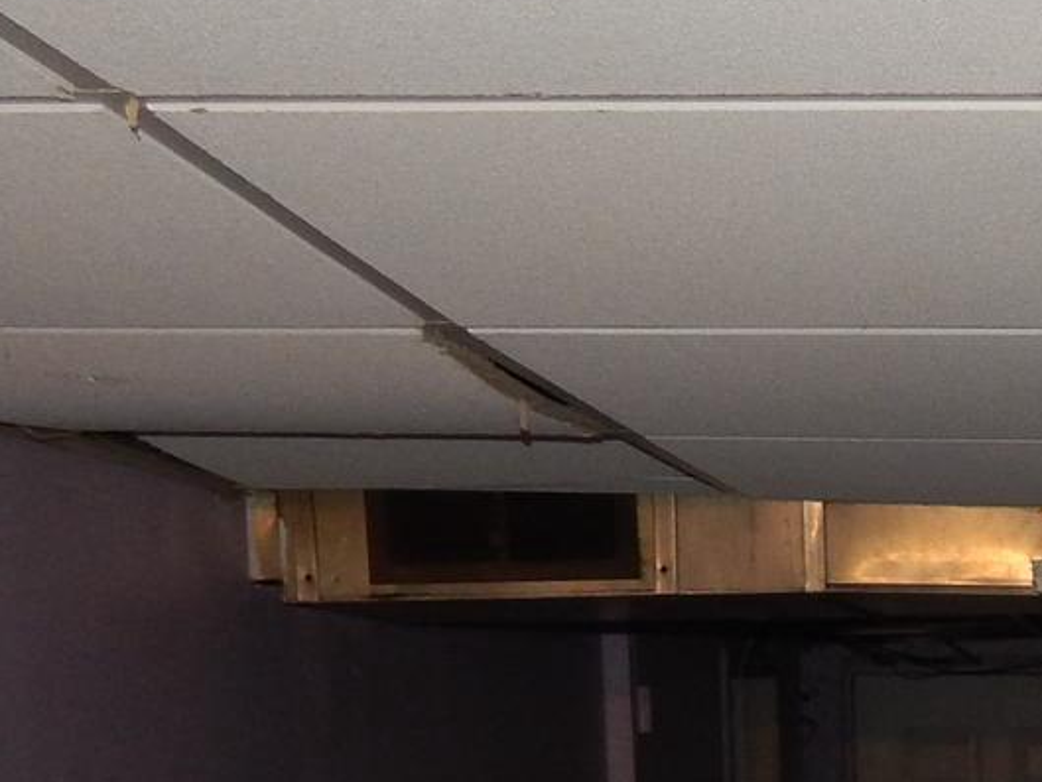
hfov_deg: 20.0
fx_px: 2680
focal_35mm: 89
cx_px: 1402
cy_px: 1042
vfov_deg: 15.7
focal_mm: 4
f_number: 3
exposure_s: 1/30
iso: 200
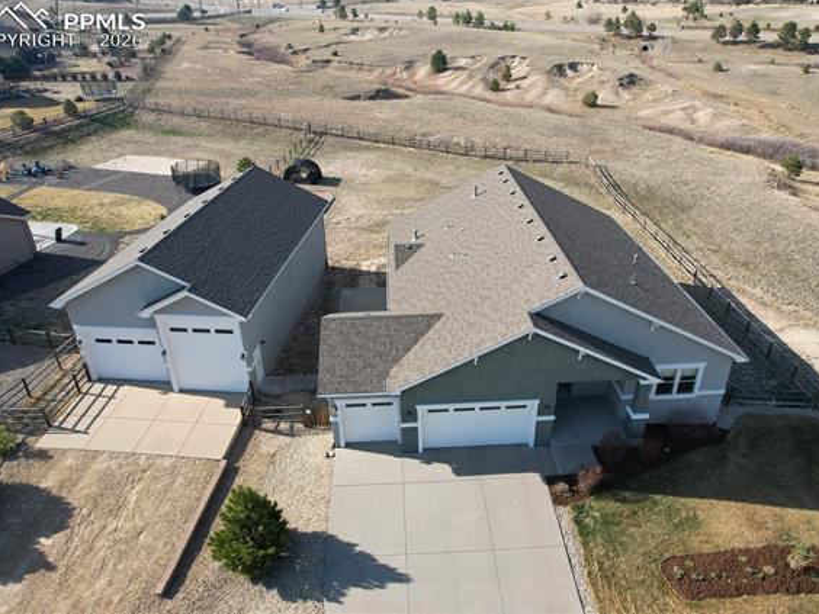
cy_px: 306
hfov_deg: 71.6
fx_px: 568
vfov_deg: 56.8
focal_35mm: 24
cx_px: 428
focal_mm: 8.38
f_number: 2.8
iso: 100
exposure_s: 1/1000
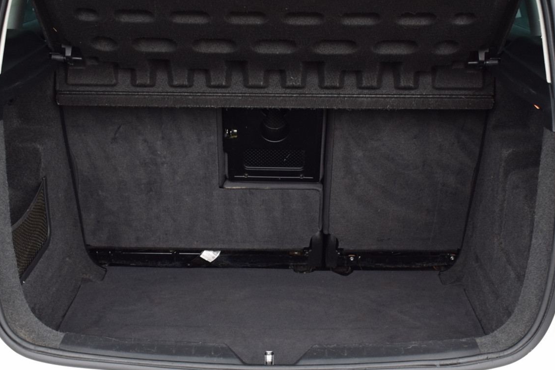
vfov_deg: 23.5
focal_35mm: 58
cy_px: 196
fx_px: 888
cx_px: 277
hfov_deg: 34.7
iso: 400
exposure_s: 1/160
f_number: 6.3
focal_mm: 31
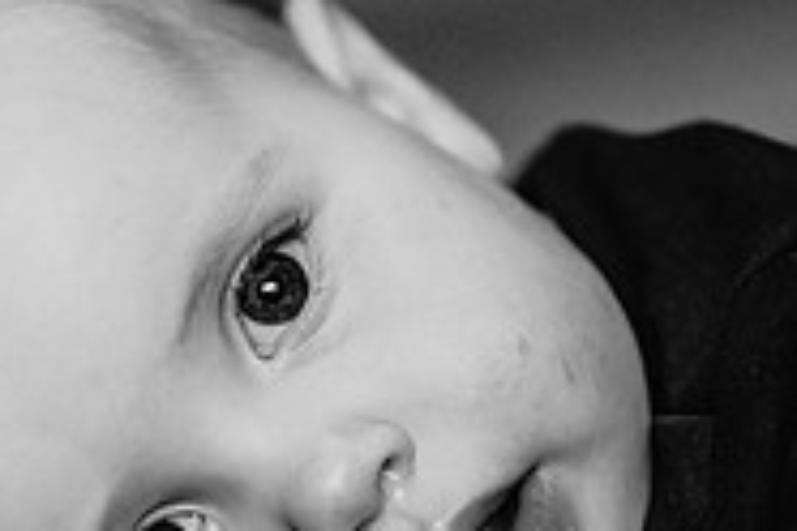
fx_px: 5866
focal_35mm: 265
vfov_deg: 5.2
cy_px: 360
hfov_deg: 7.8
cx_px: 90
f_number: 1.8
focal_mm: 85
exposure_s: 1/160
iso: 280
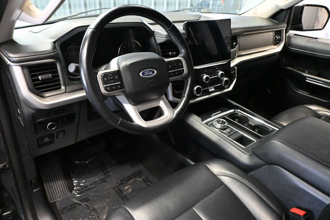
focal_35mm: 26
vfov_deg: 49.1
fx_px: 241
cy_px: 110
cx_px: 165
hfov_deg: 68.9
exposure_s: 1/60
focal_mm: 17.5
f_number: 3.5
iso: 11400
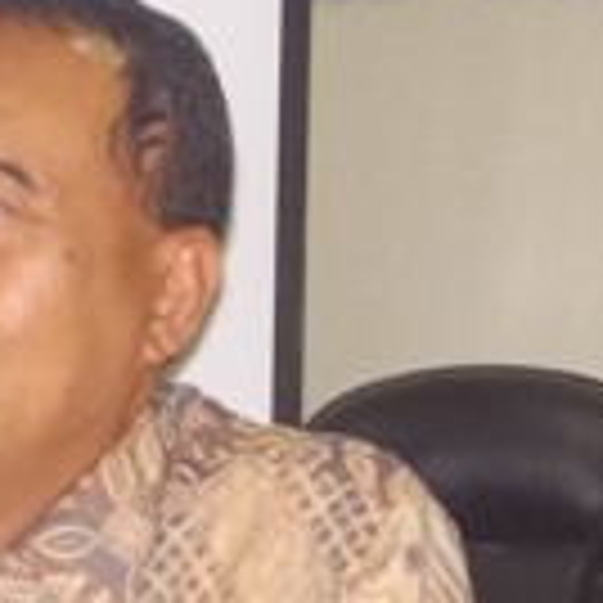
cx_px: 416
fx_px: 3074
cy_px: 315
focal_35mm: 156
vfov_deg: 11.2
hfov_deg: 11.2
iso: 320
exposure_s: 1/40
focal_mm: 5.2
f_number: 3.7
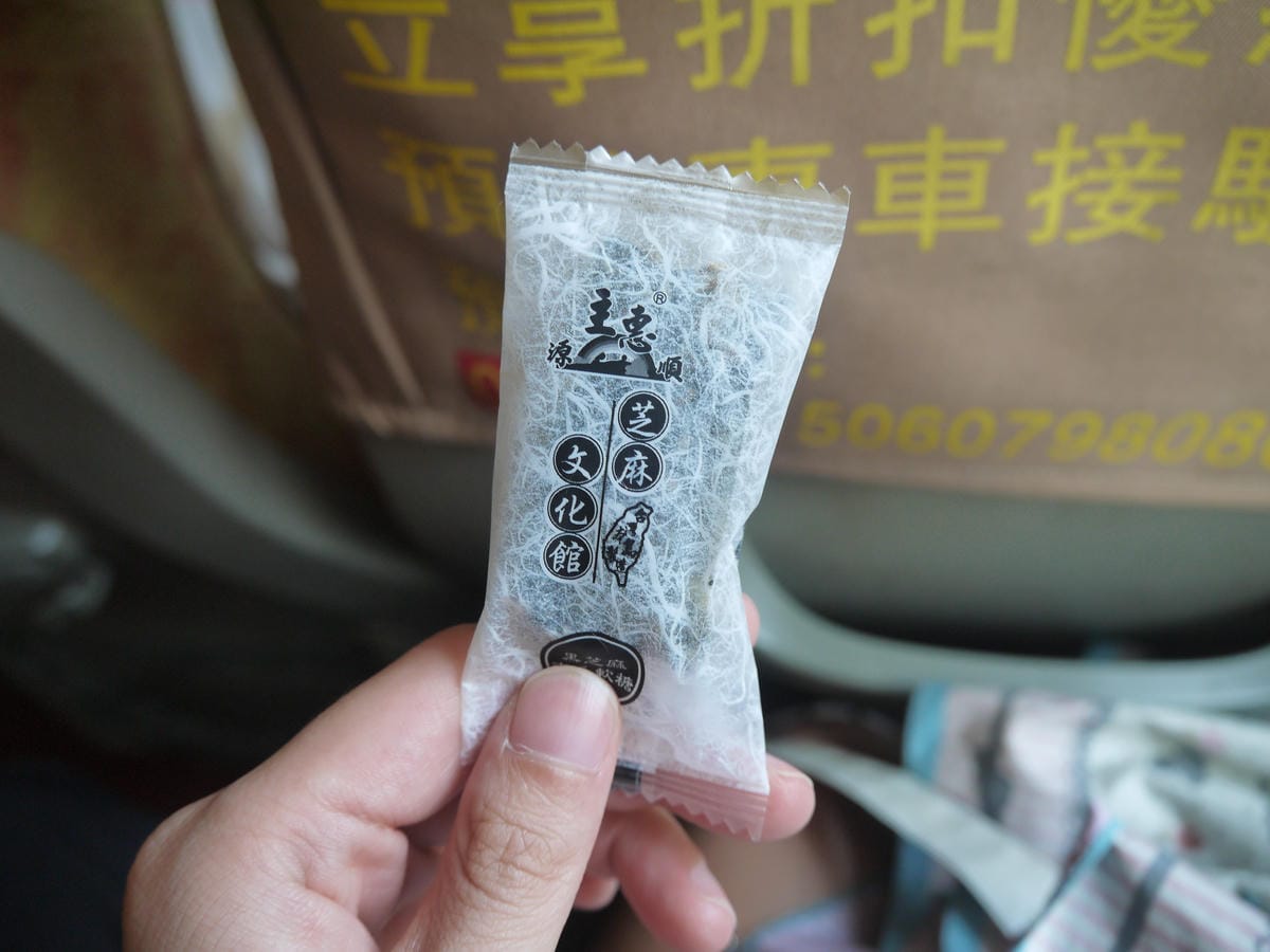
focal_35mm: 28
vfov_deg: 49.7
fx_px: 1027
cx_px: 635
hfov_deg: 63.4
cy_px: 476
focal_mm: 14
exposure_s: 1/60
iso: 200
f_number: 3.5
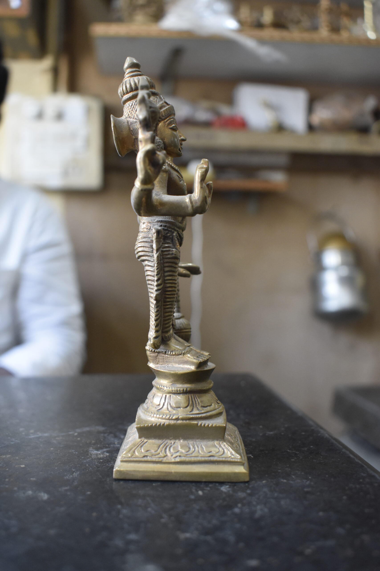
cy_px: 286
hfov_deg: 40.0
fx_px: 522
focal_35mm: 33
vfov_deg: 57.2
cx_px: 190
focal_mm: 22
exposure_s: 1/60
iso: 1100
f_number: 4
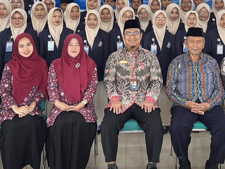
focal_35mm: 62
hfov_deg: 31.1
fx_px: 403
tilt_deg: -1.0
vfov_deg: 22.7
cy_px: 1
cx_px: 140
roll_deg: +0.1
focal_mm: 5.7
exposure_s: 1/60
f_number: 1.5
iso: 200
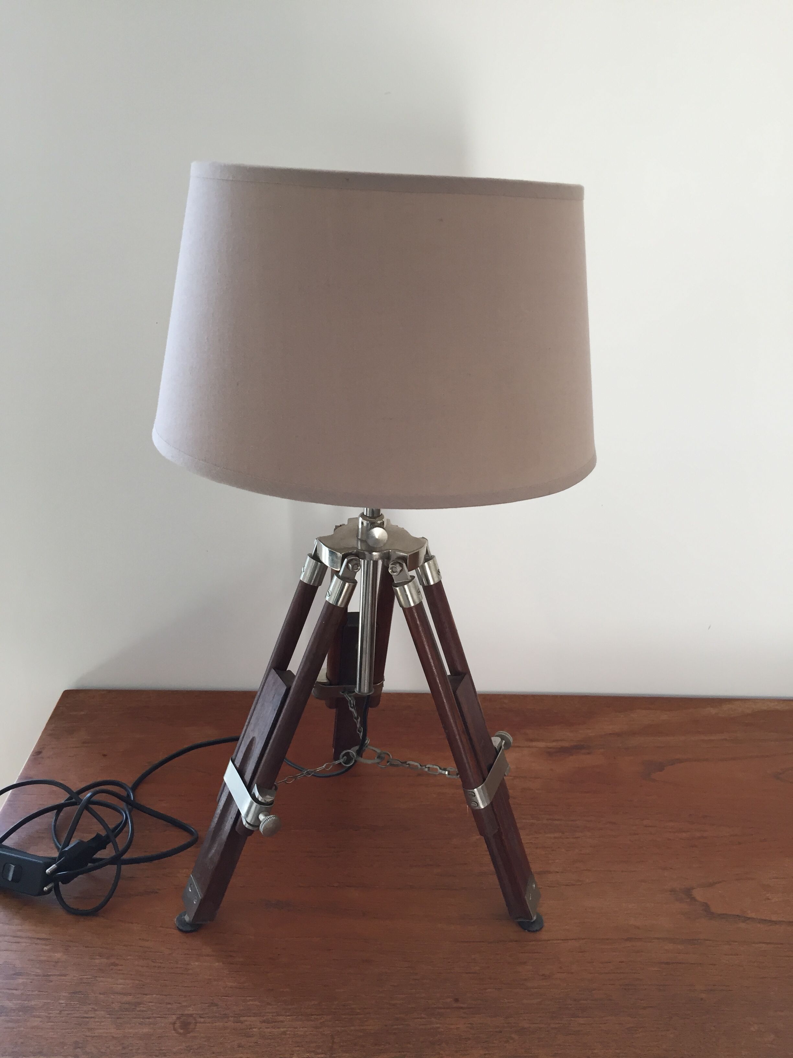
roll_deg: -2.1
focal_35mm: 29
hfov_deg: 48.2
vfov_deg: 61.7
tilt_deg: -22.6
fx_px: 886
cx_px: 396
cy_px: 529
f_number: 2.2
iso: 40
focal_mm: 4.15
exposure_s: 1/33
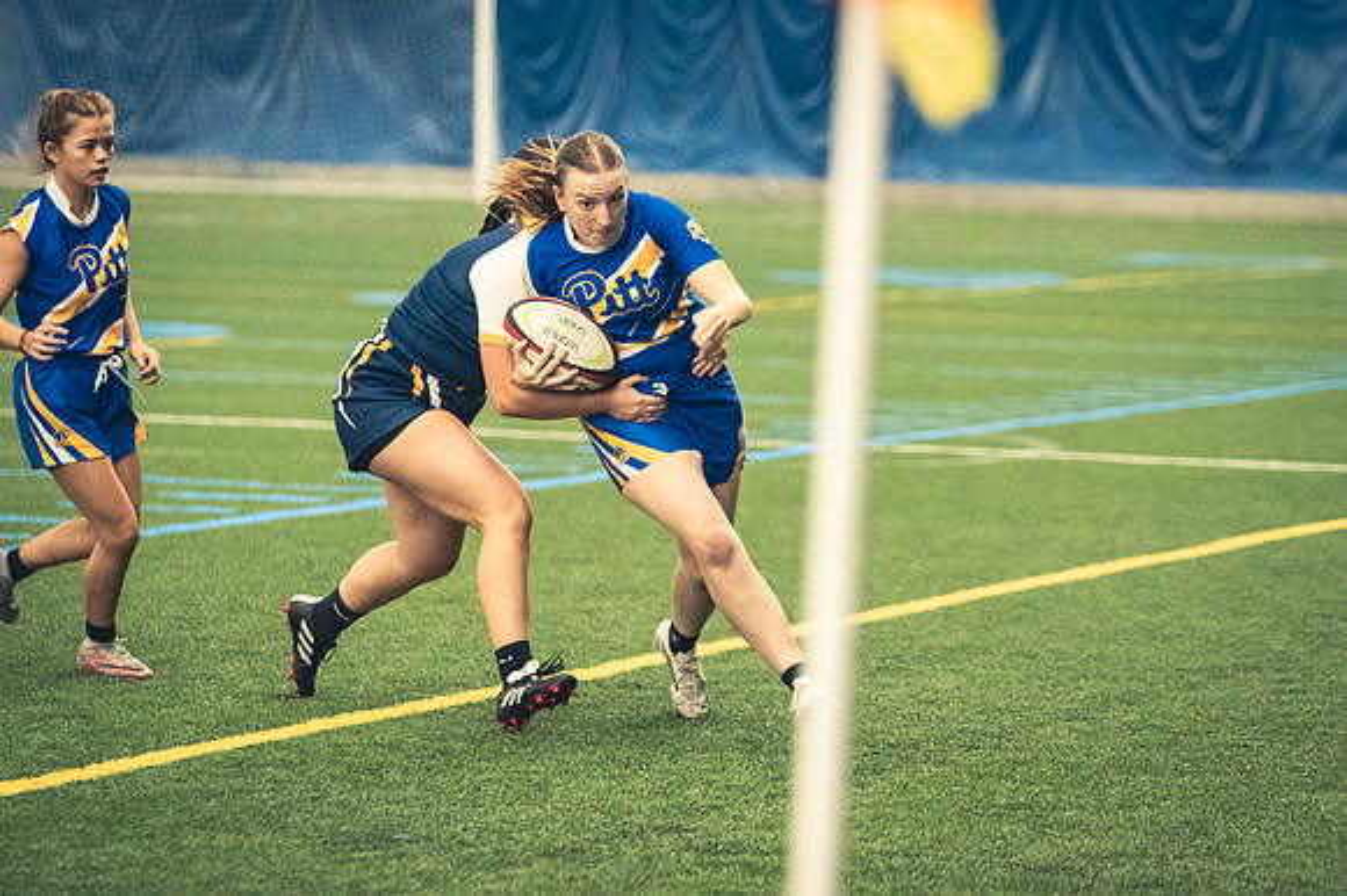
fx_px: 7554
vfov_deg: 6.8
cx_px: 674
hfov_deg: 10.2
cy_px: 448
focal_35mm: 202
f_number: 2.8
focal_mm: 135
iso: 12800
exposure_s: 1/500
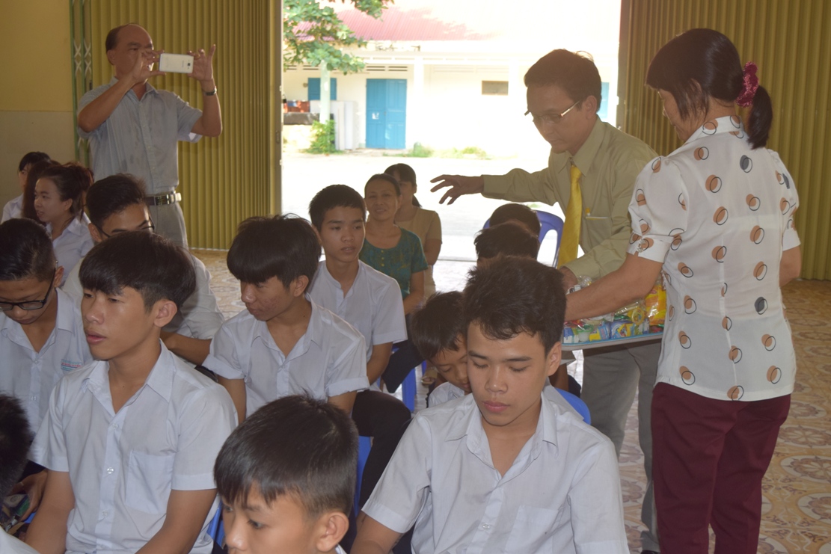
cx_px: 416
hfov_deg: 45.0
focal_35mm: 44
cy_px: 277
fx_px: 1004
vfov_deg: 30.9
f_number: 5.6
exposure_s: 1/125
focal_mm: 29
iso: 450
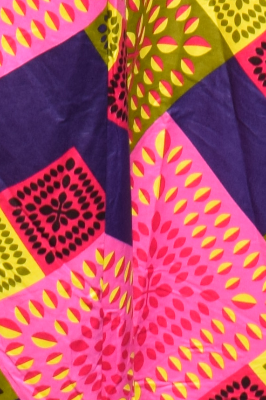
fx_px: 2328
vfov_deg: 8.8
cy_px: -611
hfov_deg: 6.5
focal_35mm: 210
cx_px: -40
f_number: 10
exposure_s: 1/200
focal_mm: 20
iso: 100
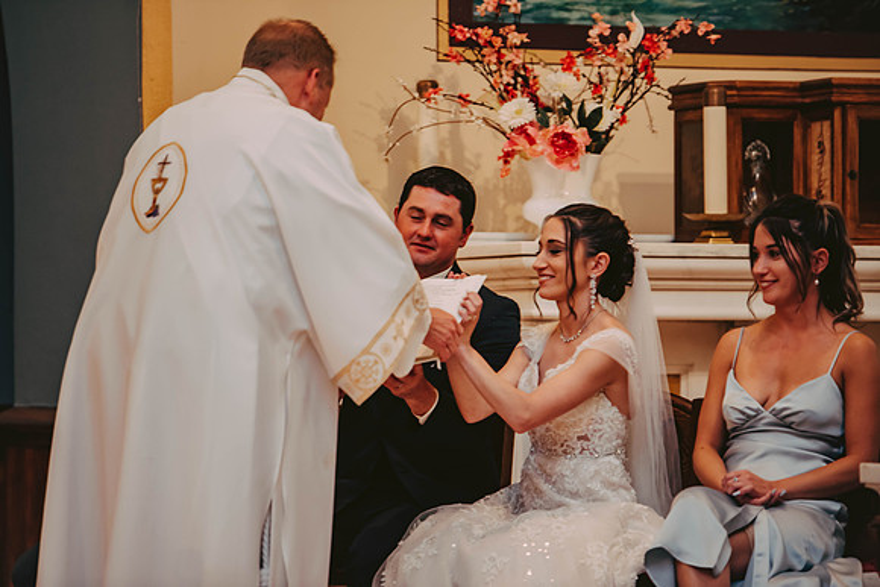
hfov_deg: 10.3
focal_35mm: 200
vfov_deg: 6.9
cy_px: 294
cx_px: 440
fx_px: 4890
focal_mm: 200
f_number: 2.8
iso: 800
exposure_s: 1/80
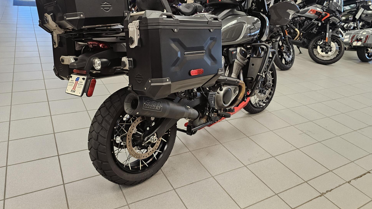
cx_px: 186
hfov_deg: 71.9
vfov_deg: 43.9
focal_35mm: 26
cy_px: 74
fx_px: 256
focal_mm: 6.3
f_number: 1.7
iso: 320
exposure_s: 1/120
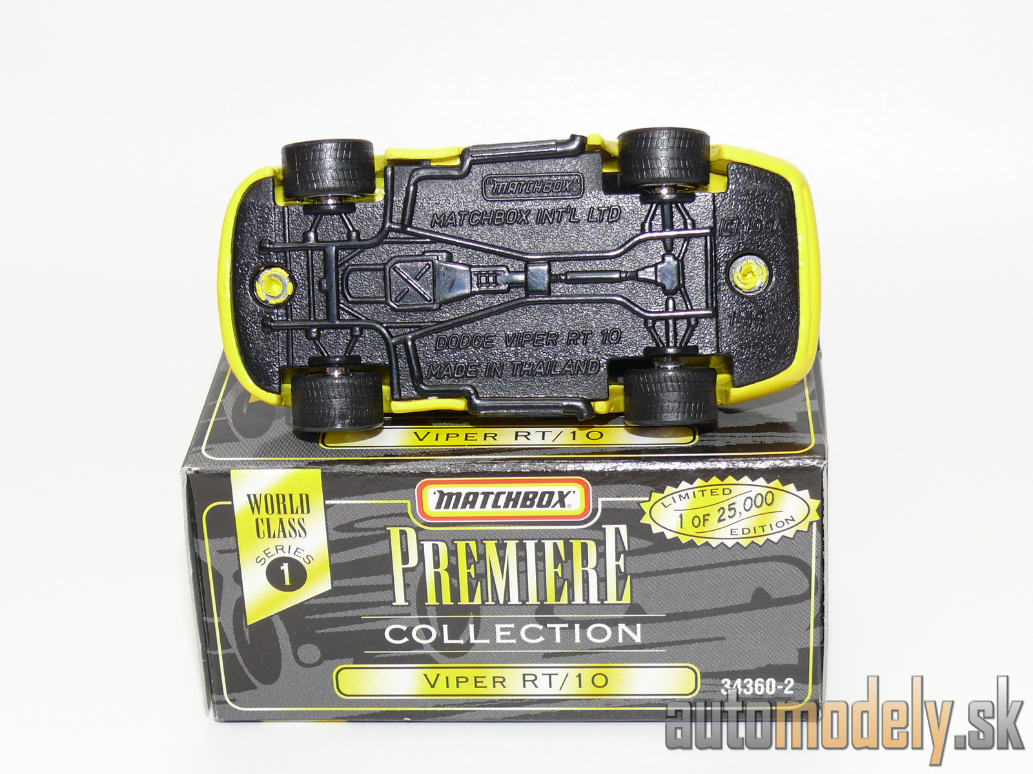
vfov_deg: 19.4
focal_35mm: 76
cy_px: 387
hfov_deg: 25.7
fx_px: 2268
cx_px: 516
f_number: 4
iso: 100
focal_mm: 11.5
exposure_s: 1/30
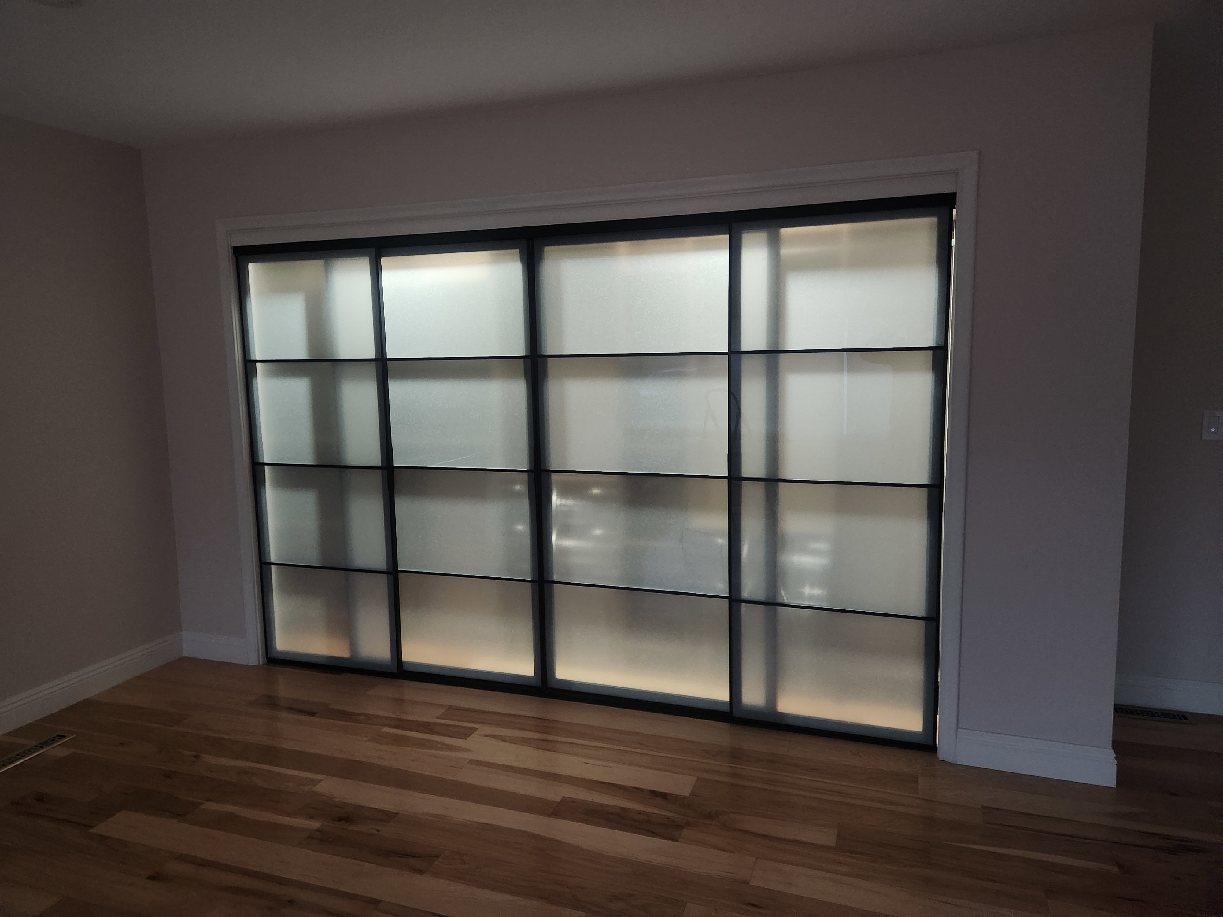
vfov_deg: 58.9
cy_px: 458
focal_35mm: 23
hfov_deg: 73.9
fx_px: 813
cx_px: 612
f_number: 1.8
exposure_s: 1/24
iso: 640
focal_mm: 5.4
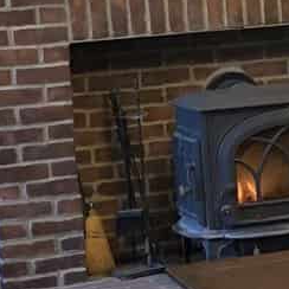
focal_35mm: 162
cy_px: 116
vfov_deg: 10.8
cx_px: 396
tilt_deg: -6.8
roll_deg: +3.2
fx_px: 1530
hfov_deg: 10.5
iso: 320
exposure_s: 1/60
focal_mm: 3.99
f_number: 1.8
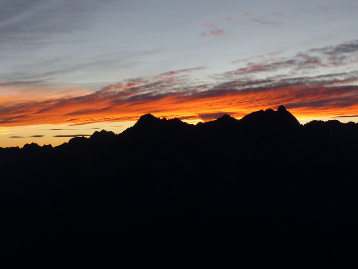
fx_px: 569
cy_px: 134
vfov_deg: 26.6
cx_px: 179
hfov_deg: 34.9
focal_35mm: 55
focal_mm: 9.9
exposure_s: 1/100
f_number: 4
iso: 100
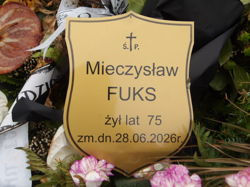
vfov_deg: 27.5
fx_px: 383
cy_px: 94
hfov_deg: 36.2
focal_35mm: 53
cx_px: 125
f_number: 4.2
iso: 100
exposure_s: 1/128
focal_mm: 9.4
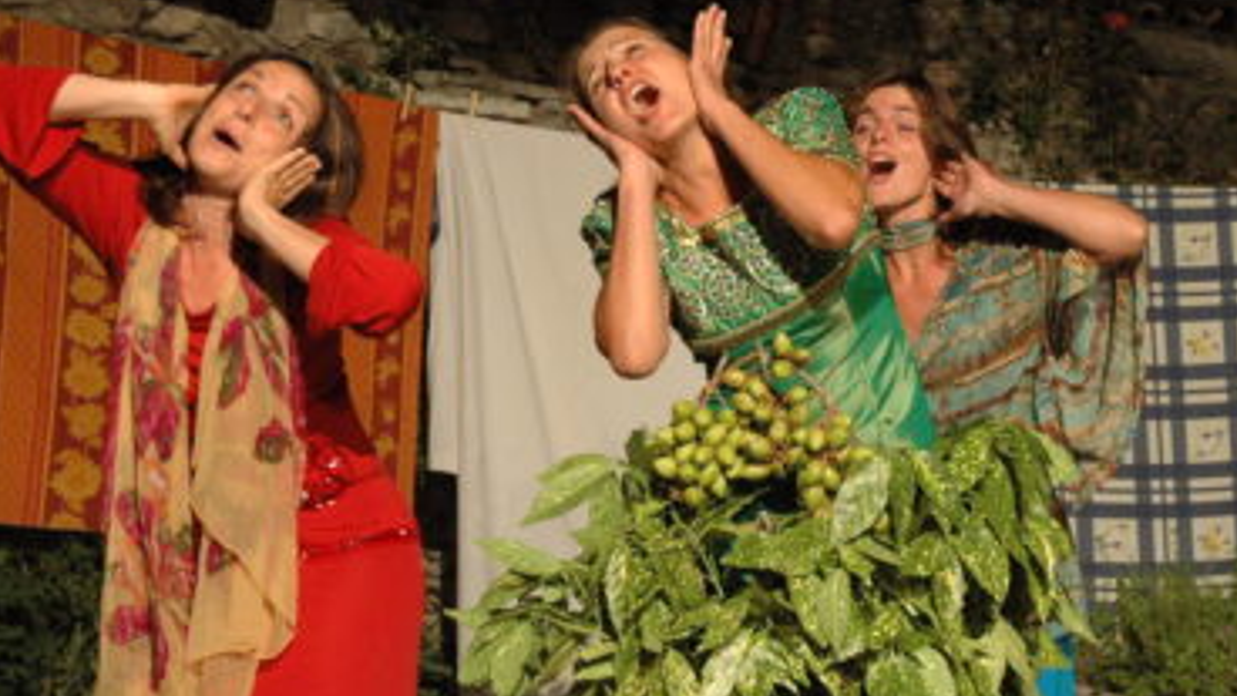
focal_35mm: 87
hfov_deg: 24.5
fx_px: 2854
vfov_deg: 13.9
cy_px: 355
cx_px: 672
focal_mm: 34
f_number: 4.2
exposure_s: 1/30
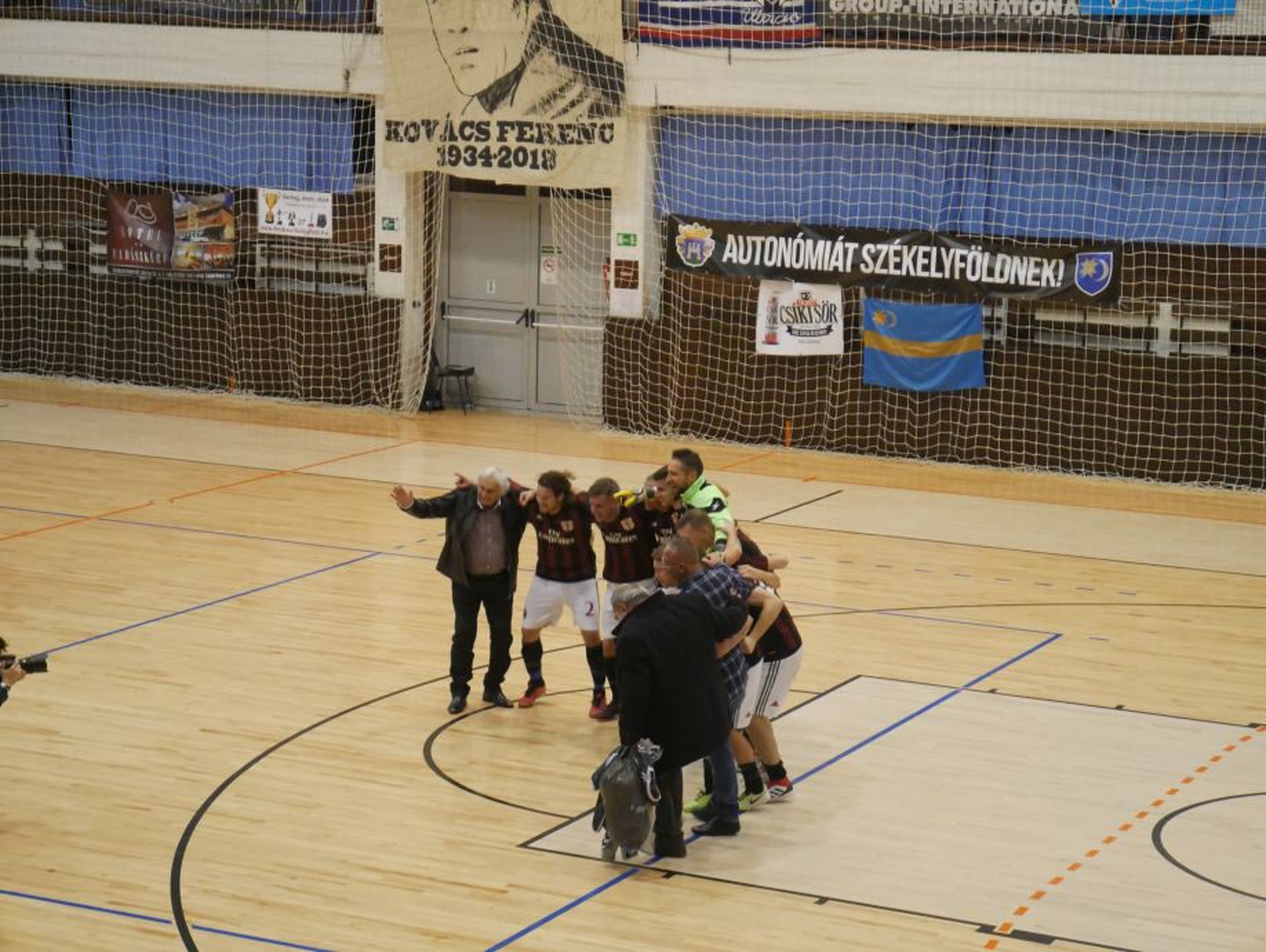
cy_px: 476
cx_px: 633
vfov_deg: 17.6
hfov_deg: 23.3
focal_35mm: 84
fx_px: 3075
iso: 3200
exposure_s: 1/100
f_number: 5.6
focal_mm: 42
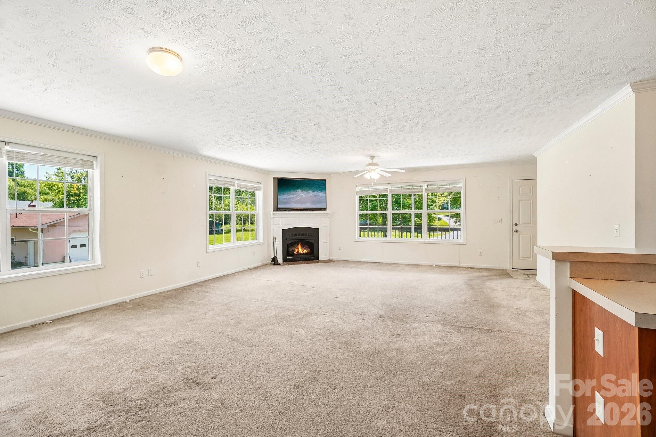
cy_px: 218
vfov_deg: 77.3
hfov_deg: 100.4
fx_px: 273
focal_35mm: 15
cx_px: 328
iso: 320
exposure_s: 1/30
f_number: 8
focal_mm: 10
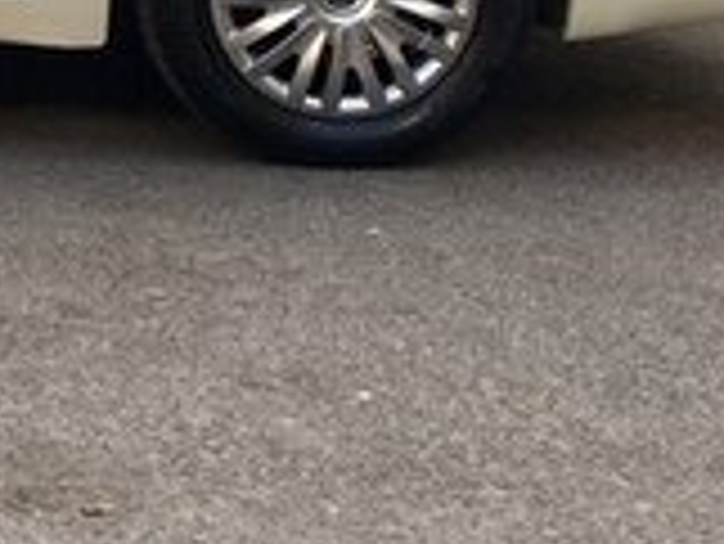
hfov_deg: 15.3
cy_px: -124
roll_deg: +0.1
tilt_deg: -6.5
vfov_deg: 12.2
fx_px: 2491
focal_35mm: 119
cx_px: -369
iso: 25
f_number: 2.2
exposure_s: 1/165
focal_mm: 4.15
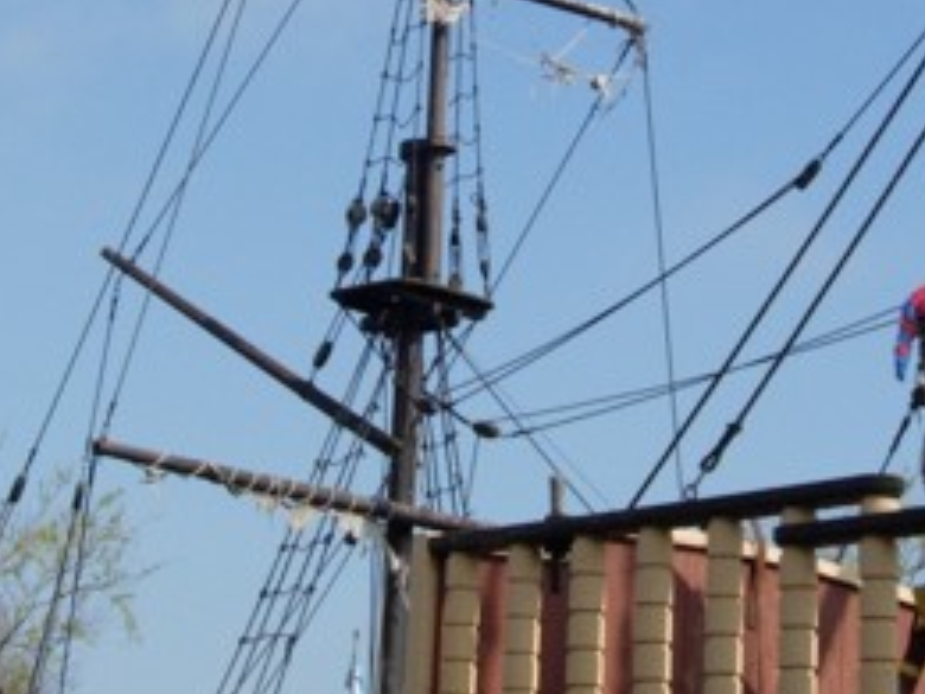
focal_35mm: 117
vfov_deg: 12.6
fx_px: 3126
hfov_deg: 16.8
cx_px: 587
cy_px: 185
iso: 64
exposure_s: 1/683
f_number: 4.8
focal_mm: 7.8
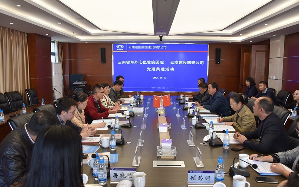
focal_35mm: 29
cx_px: 151
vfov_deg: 43.1
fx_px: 236
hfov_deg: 64.6
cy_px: 100
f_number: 7.1
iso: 2000
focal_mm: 28
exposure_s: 1/200
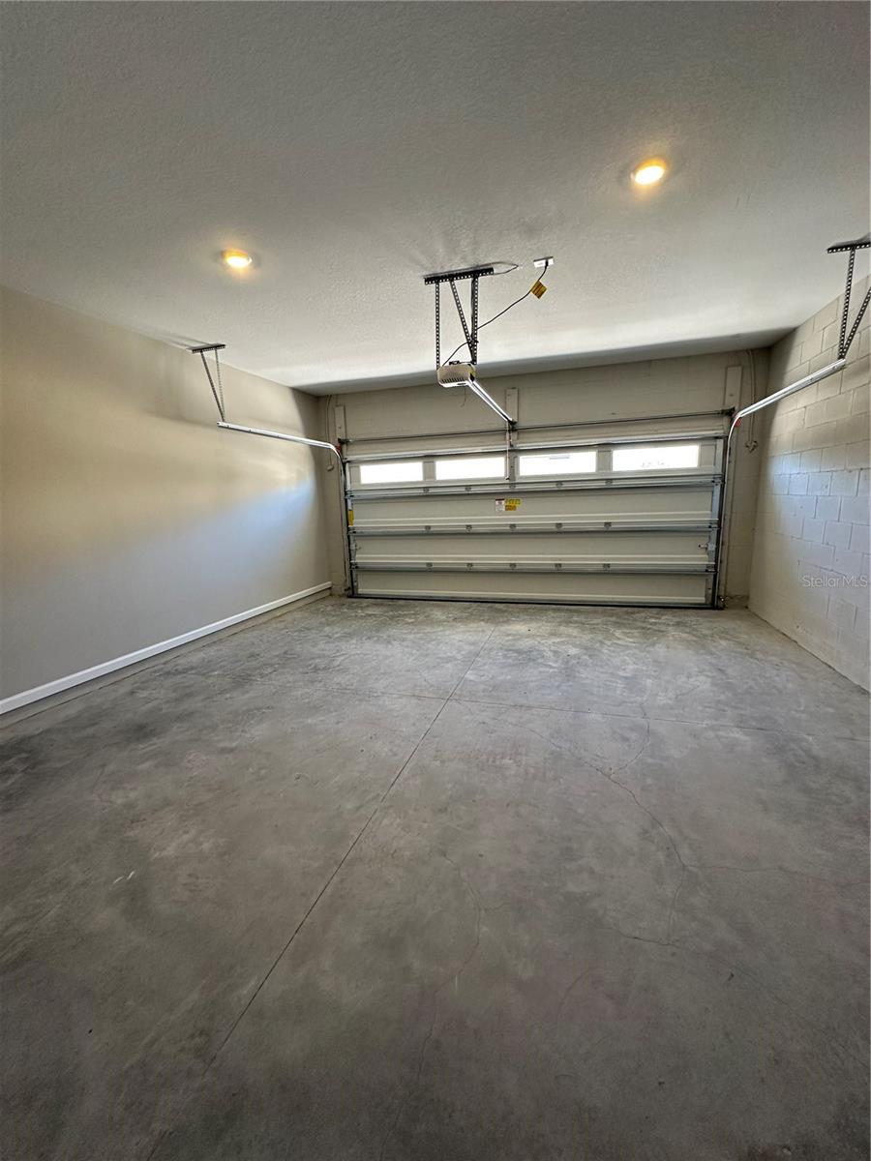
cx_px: 436
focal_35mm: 14
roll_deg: +1.9
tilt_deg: -10.4
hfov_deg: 85.7
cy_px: 580
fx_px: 470
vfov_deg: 102.1
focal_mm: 2.22
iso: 200
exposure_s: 1/120
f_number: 2.2
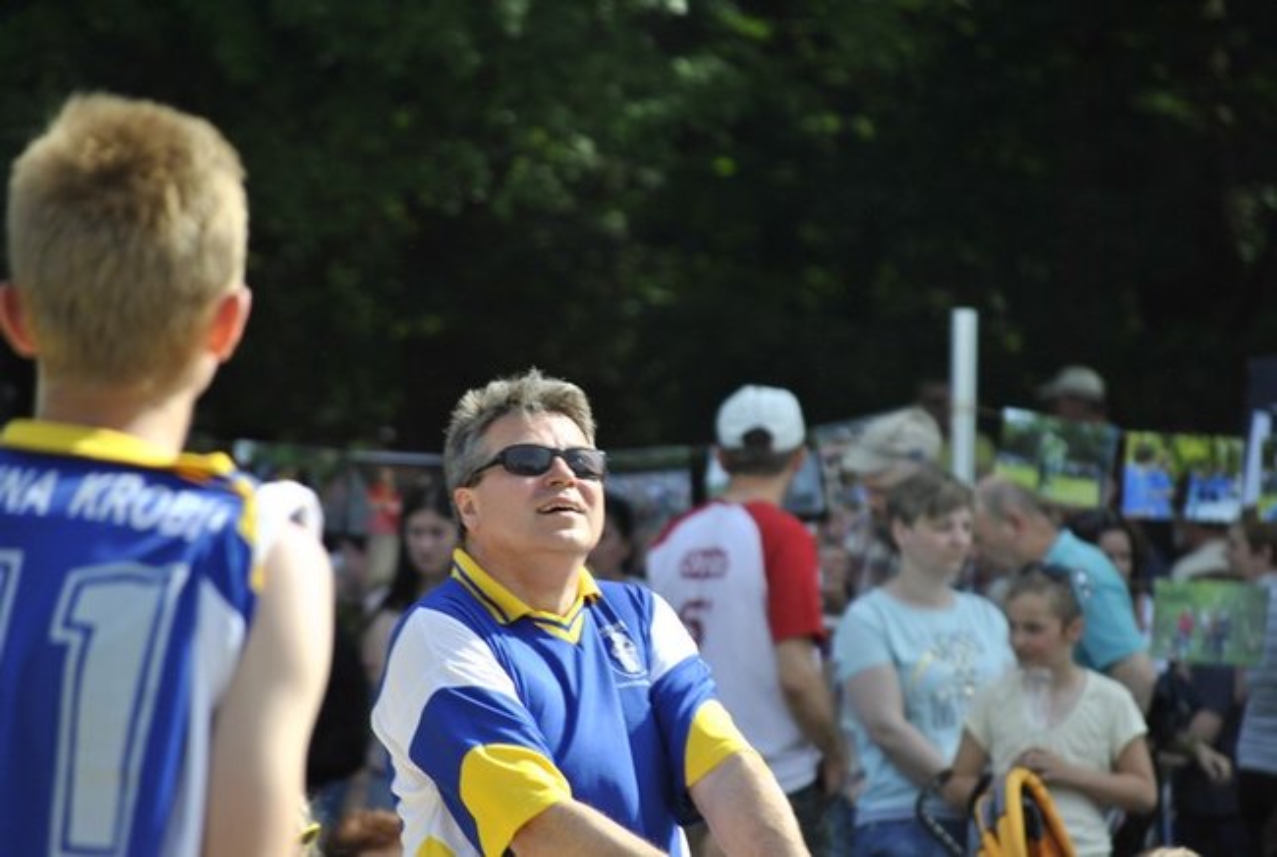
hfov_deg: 6.9
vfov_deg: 4.6
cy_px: 428
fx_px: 10661
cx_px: 638
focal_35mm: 300
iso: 220
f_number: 5.6
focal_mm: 200
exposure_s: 1/500
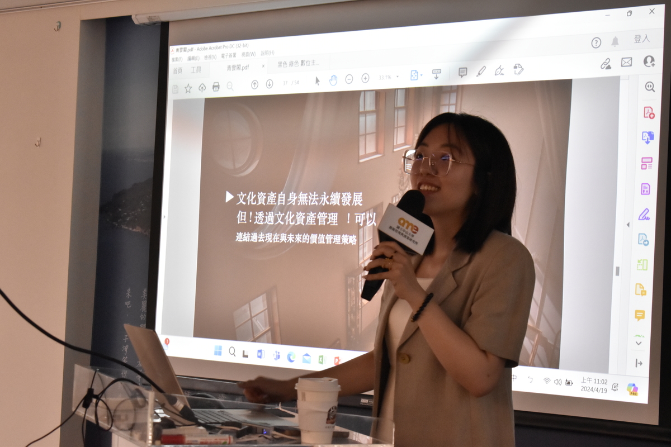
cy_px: 224
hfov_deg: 24.6
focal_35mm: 82
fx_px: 1538
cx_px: 336
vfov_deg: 16.6
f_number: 5.6
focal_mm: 55
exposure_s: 1/80
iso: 2500
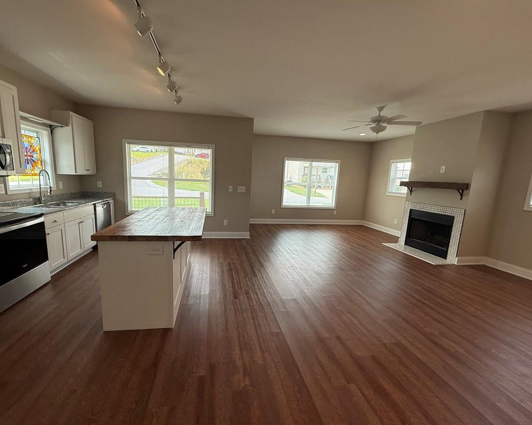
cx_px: 249
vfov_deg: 84.0
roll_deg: -2.5
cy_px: 215
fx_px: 236
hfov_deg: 96.7
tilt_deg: -8.9
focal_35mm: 15
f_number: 2.2
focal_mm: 2.22
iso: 64
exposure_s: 1/130
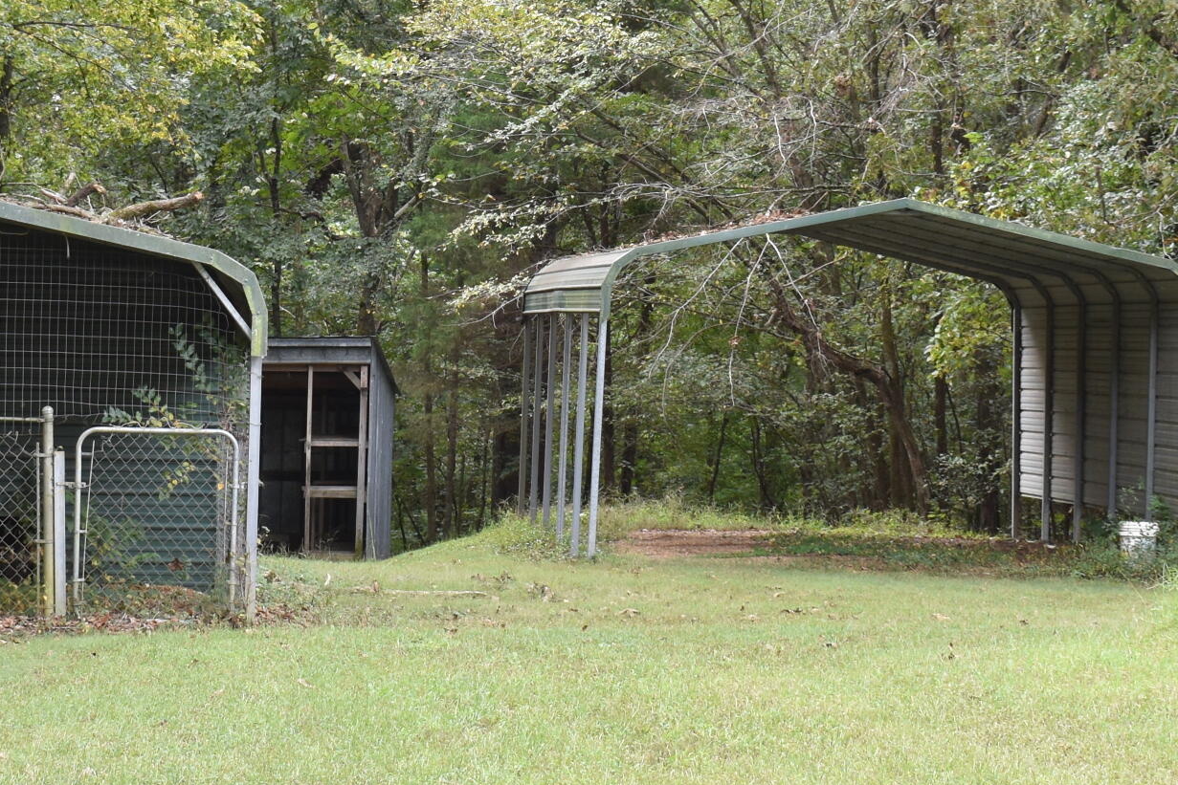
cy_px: 61
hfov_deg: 17.5
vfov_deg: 11.6
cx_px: 439
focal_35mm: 117
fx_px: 3829
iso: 400
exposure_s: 1/160
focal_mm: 32
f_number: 6.3
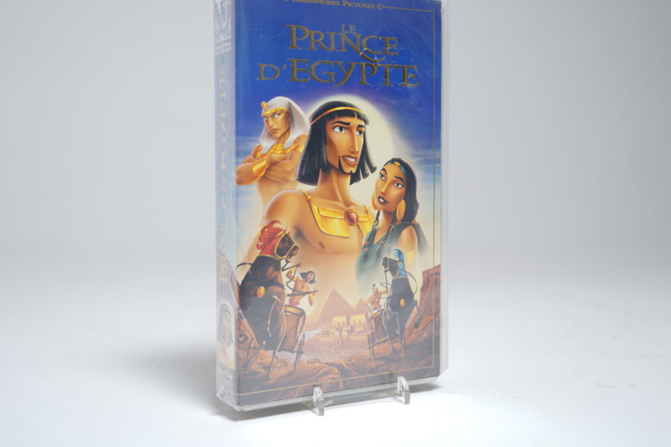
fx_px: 801
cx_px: 340
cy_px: 199
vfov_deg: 31.2
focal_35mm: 43
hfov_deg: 45.4
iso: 64
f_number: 4
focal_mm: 36
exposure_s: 1/6
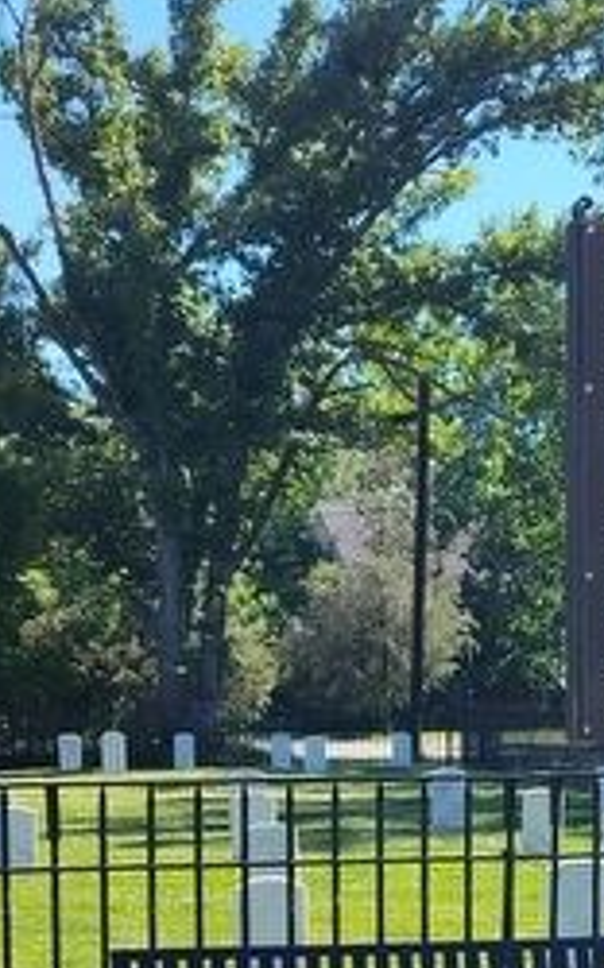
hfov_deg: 15.9
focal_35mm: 78
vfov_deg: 25.8
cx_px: 786
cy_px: 836
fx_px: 2057
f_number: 1.8
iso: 100
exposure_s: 1/847
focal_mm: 5.56
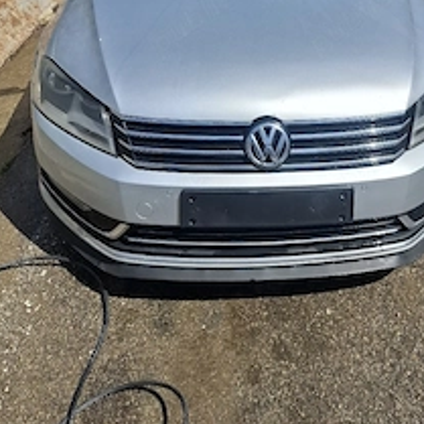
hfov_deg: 42.6
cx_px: 258
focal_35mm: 39
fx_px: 540
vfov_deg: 39.2
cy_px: 28
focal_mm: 5.54
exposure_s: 1/2500
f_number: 1.8
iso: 50
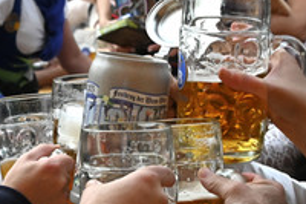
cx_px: 113
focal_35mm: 151
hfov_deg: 13.6
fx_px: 1282
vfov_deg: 9.1
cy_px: 163
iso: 5000
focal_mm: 45
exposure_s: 1/250
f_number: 8
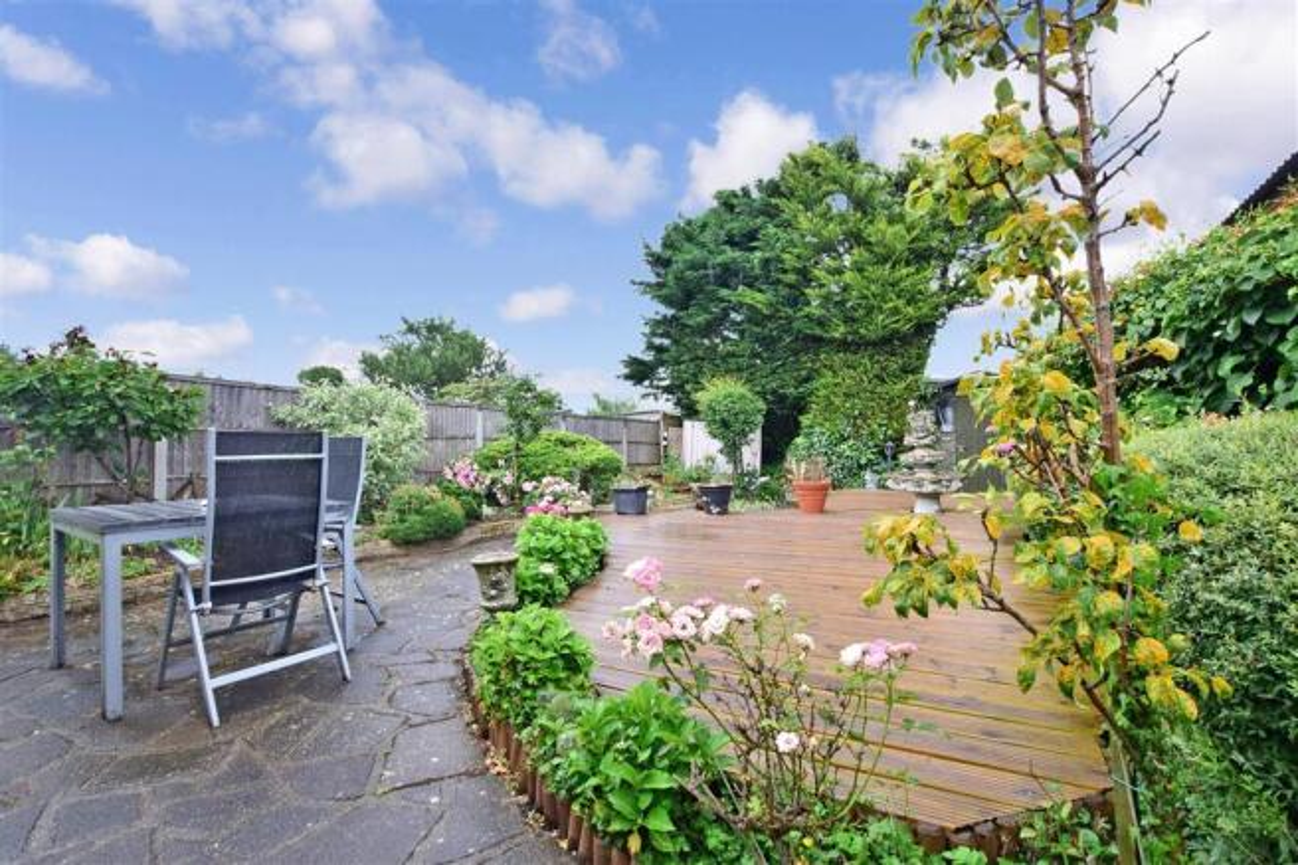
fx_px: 541
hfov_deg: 100.4
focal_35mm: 15
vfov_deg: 77.3
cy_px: 432
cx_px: 649
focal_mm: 10
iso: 400
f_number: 9
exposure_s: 1/100
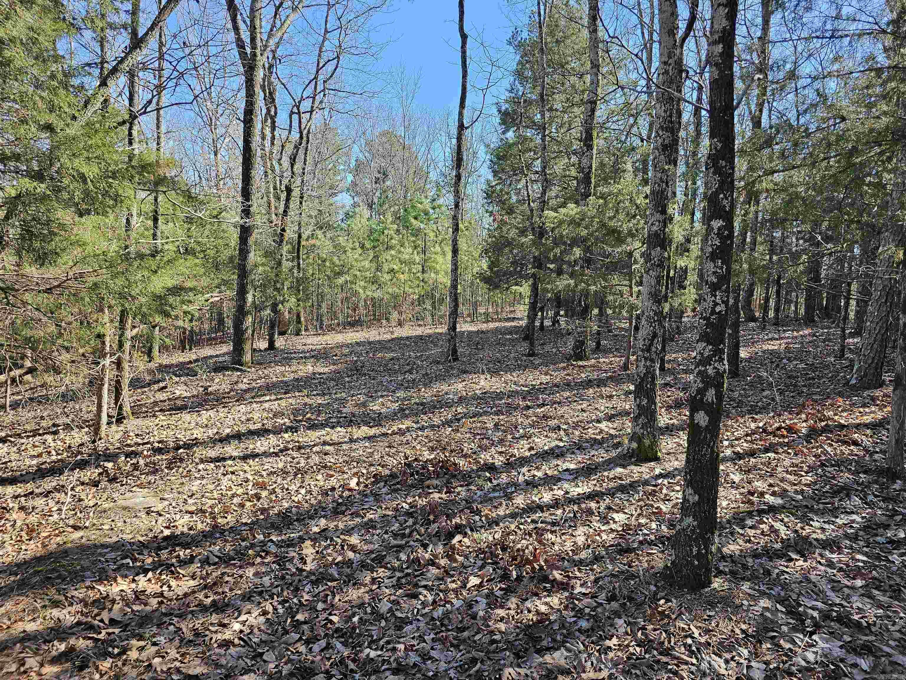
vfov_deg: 58.9
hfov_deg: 73.9
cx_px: 453
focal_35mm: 23
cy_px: 340
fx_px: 602
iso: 16
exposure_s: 1/180
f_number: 1.7
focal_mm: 6.3
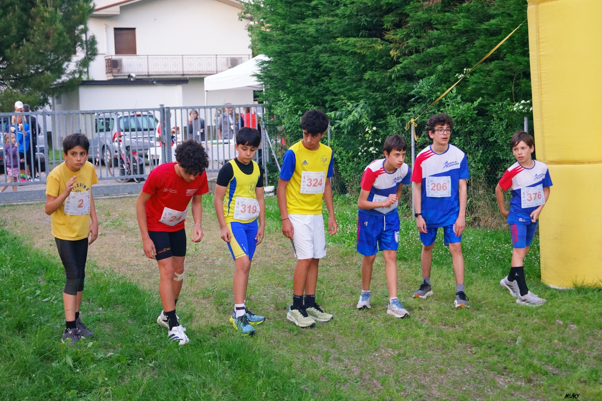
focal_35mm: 60
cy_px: 200
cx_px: 301
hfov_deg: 33.4
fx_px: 1002
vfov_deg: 22.6
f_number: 5.6
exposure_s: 1/320
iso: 3200
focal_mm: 40
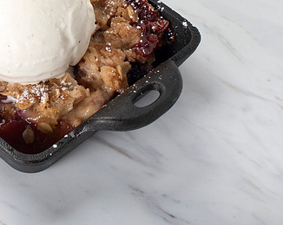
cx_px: 23
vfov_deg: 13.5
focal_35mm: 113
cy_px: 22
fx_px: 945
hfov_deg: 16.8
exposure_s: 1/250
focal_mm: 50
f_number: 16
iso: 160
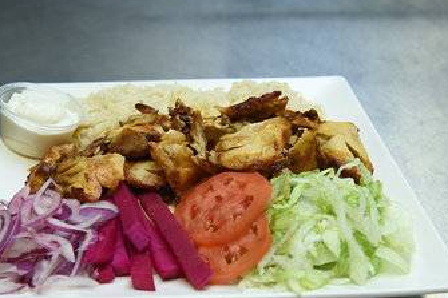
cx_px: 209
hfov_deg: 38.2
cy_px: 192
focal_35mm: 52
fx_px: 647
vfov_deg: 25.9
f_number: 5.6
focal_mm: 34
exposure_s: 1/125
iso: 800
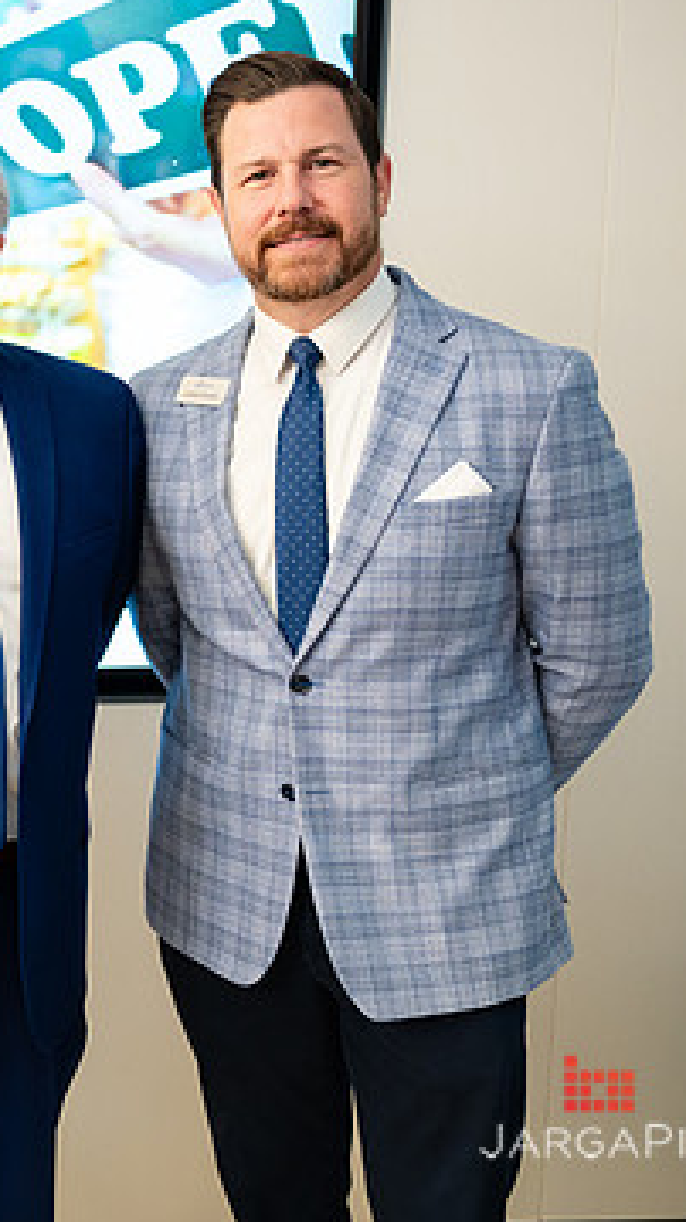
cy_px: 555
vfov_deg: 36.6
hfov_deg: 19.4
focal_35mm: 57
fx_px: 1847
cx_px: -213
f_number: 3.2
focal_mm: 32.5
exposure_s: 1/200
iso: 1600
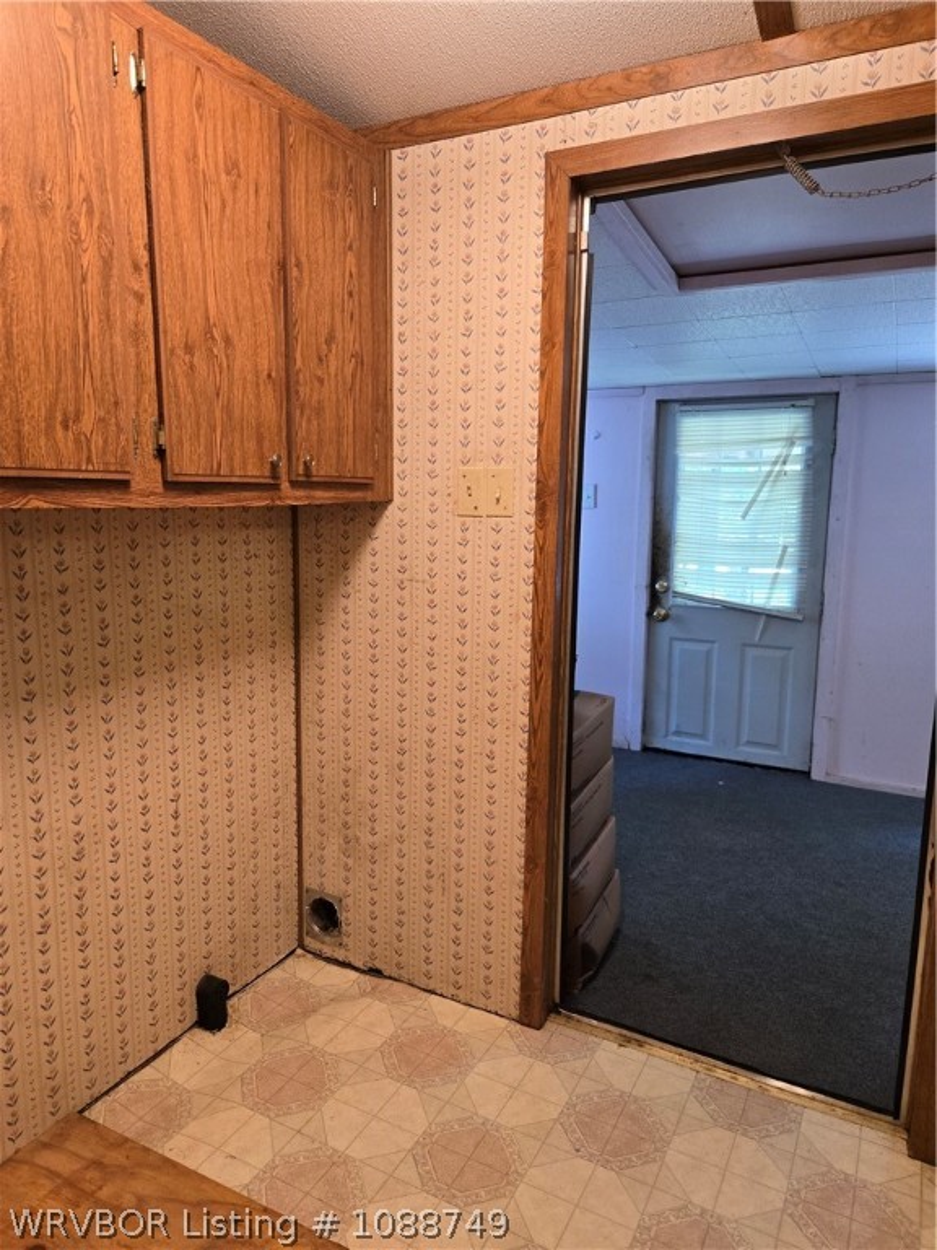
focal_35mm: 23
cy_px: 625
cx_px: 468
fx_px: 830
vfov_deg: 73.9
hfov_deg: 58.9
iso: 320
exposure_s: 1/120
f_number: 1.8
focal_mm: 5.4
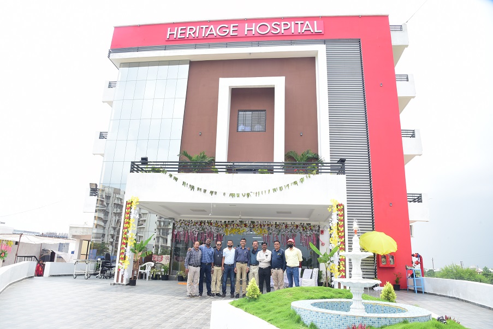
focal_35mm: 24
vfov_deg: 53.1
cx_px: 246
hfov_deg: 73.7
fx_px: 329
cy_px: 164
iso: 400
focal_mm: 24
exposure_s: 1/160
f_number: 14
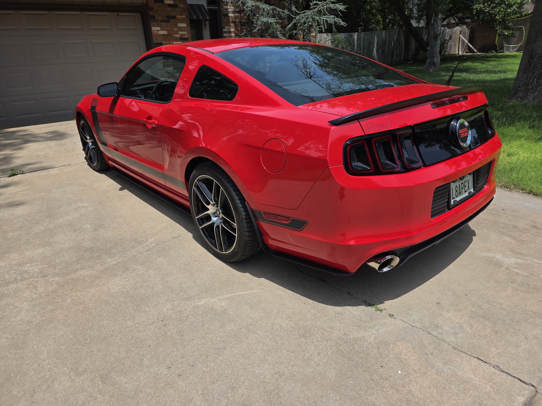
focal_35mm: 23
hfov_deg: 73.9
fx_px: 360
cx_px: 271
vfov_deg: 58.9
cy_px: 203
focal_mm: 6.3
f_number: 1.7
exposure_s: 1/7333
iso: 80
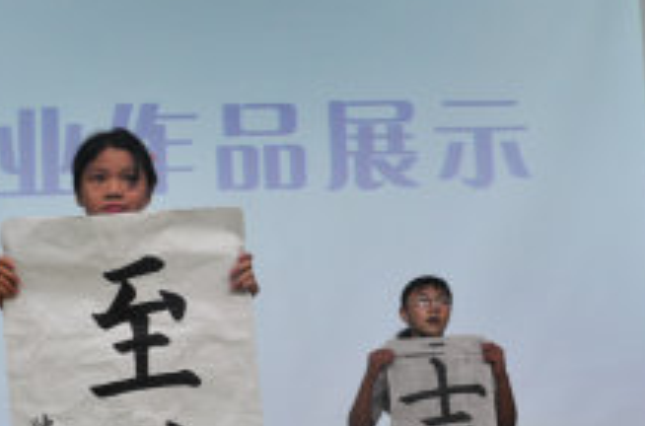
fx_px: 1447
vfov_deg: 16.4
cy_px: 419
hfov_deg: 24.7
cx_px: 136
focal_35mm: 81
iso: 500
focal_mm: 24
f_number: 4
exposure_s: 1/60
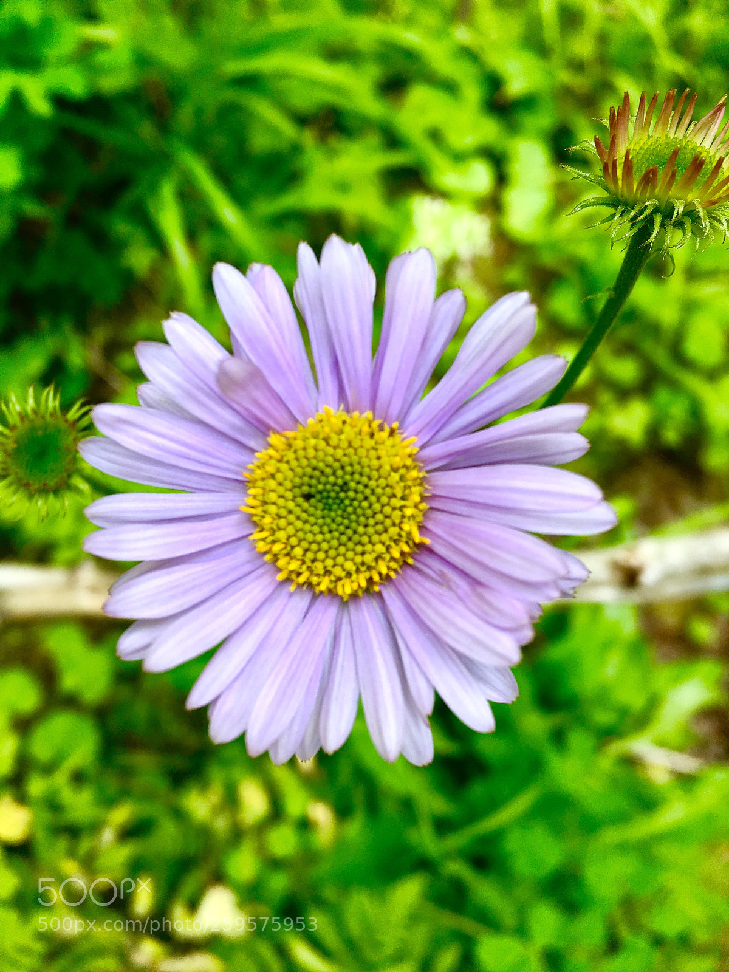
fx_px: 814
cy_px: 486
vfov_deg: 61.7
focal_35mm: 29
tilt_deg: -73.3
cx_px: 364
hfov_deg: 48.2
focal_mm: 4.15
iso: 25
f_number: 2.2
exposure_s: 1/120
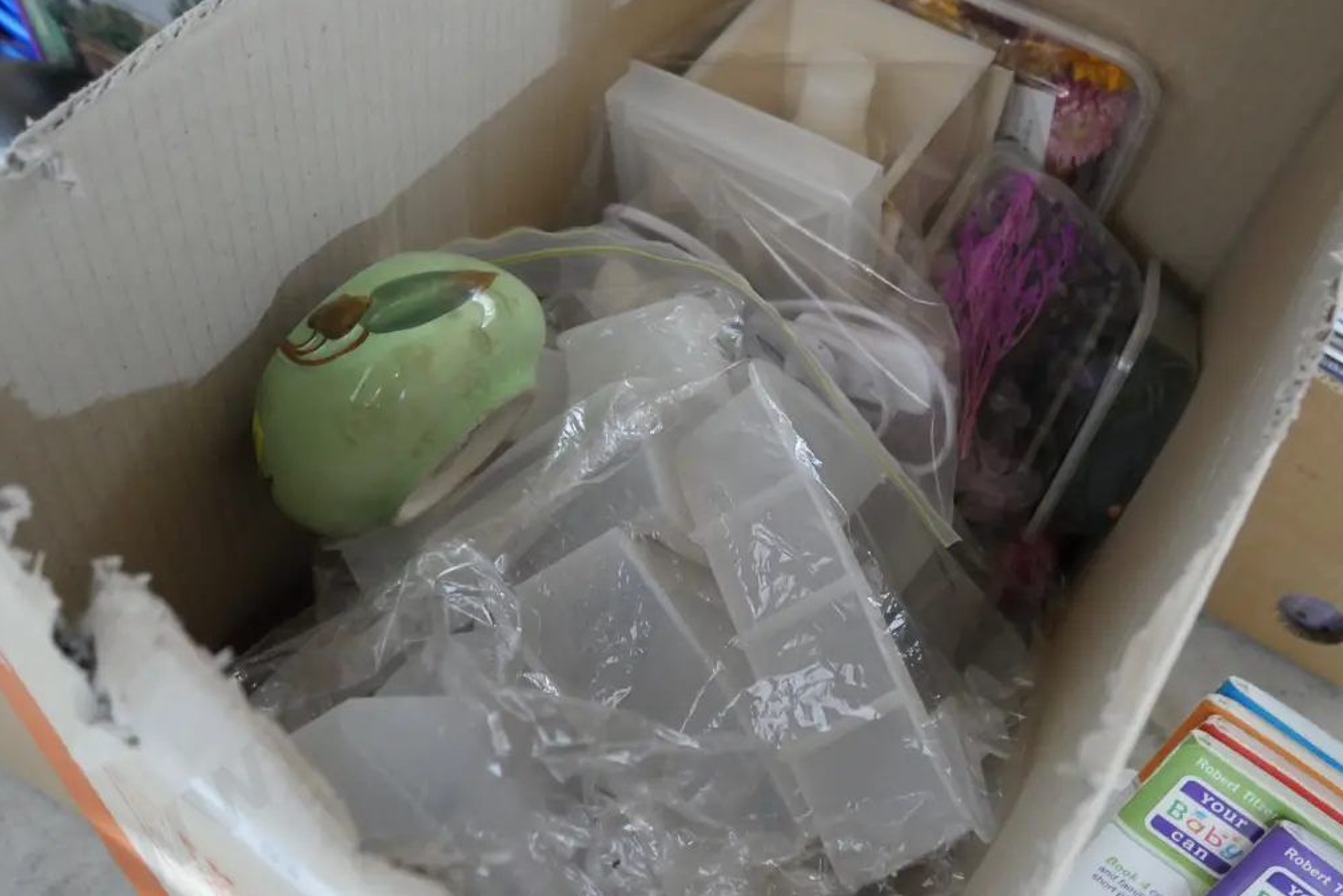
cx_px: 665
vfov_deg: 36.9
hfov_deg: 53.1
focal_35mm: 36
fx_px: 1343
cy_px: 467
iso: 3200
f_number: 4
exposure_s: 1/20
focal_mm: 17
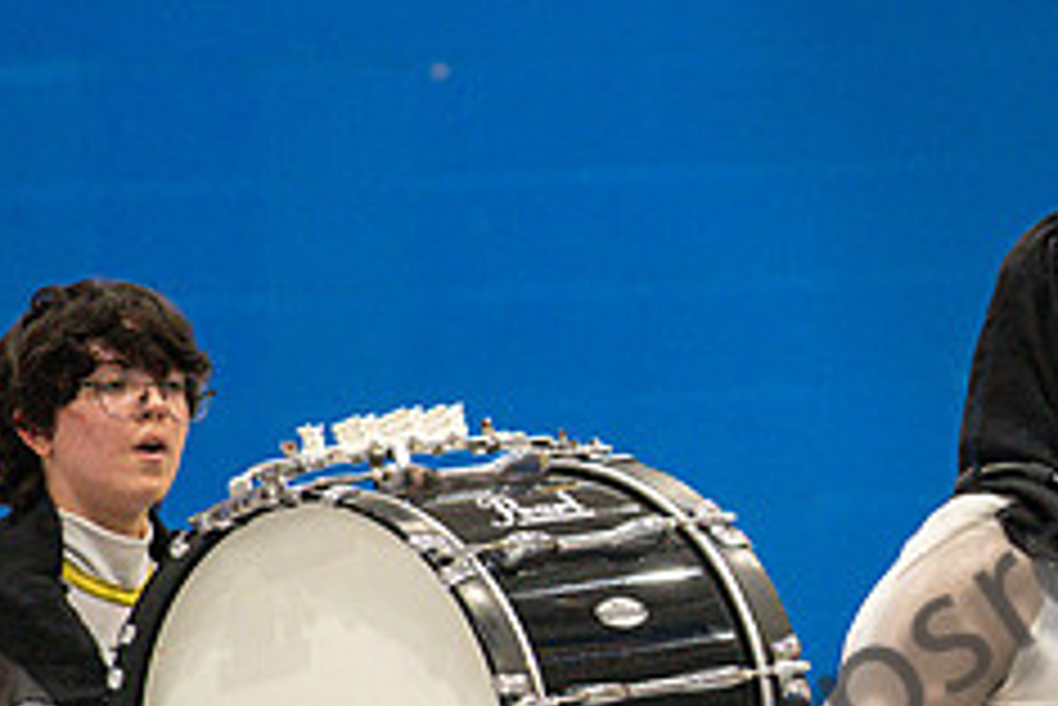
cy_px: 662
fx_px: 19202
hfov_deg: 3.2
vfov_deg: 2.1
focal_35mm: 653
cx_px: 1020
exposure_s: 1/500
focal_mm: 200
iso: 2800
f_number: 4
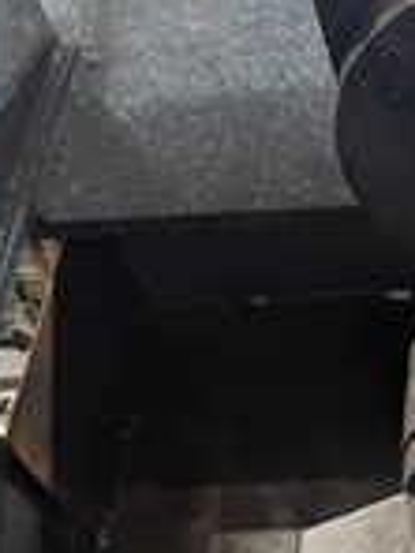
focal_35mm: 65
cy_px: 409
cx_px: 580
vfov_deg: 29.4
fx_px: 1039
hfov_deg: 20.2
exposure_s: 1/120
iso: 566
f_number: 1.68
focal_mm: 6.9
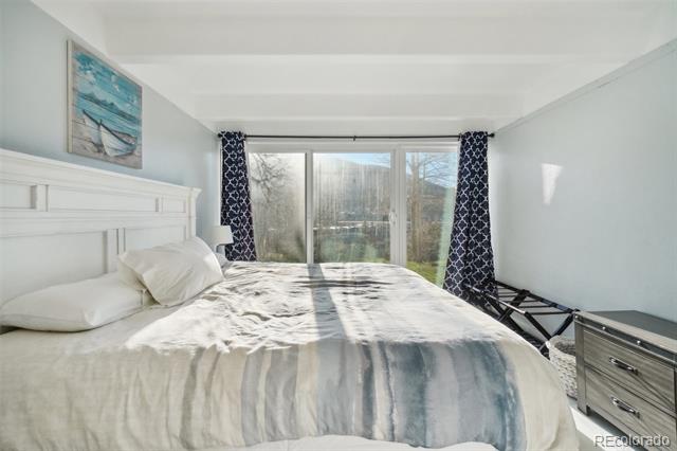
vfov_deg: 77.3
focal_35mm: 15
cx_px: 338
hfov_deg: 100.4
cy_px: 226
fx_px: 282
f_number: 8
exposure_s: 1/640
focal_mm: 10
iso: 400
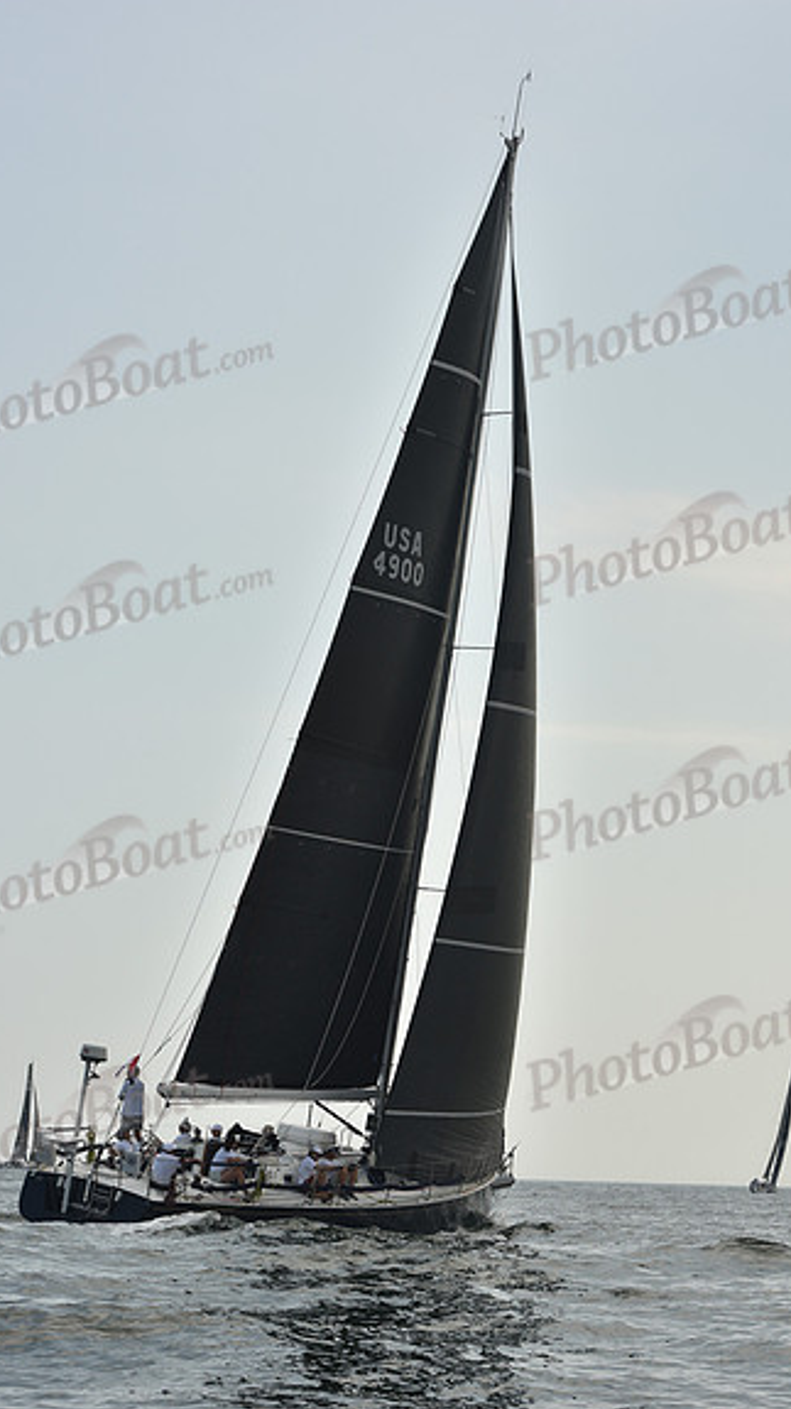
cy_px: 706
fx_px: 2762
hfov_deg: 16.3
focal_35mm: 74
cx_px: 400
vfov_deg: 28.6
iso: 250
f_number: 9
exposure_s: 1/800
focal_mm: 70
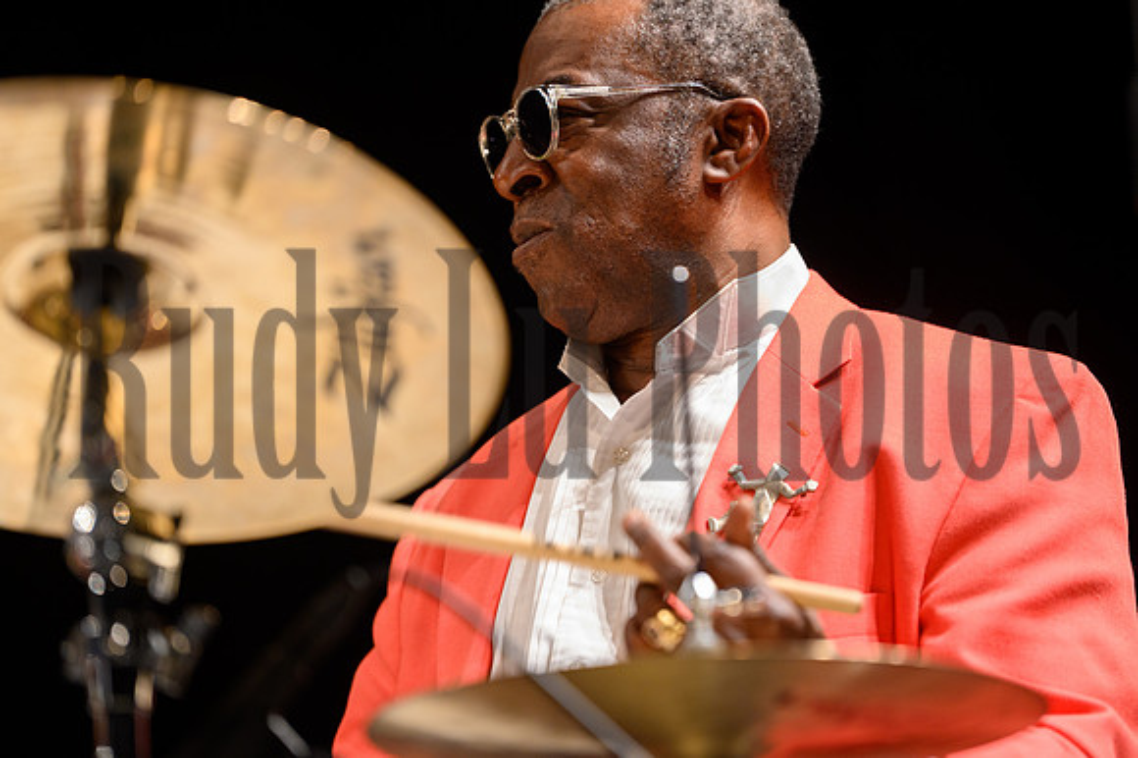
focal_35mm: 200
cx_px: 569
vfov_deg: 6.9
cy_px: 379
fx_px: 6318
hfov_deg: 10.3
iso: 2000
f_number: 3.2
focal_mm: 200
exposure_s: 1/200
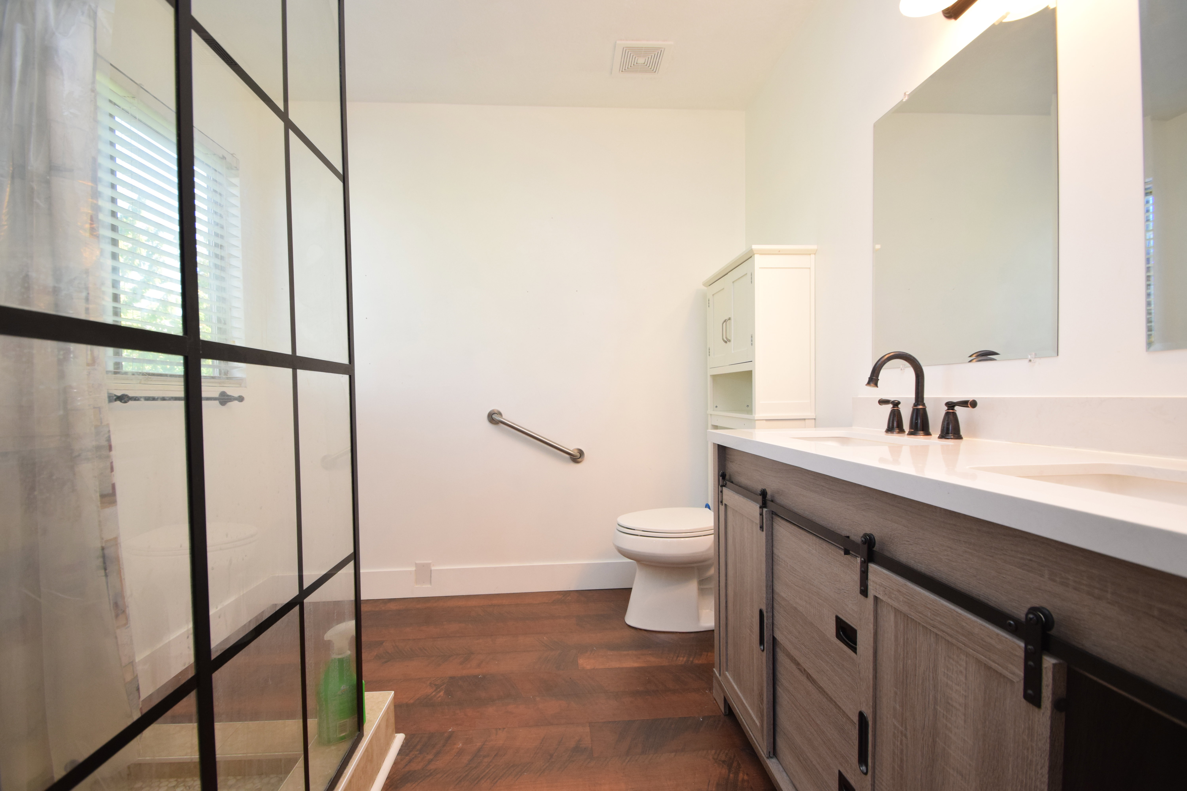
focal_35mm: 15
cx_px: 594
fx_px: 495
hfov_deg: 100.4
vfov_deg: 77.3
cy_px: 396
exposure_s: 1/125
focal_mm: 10
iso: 800
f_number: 5.6
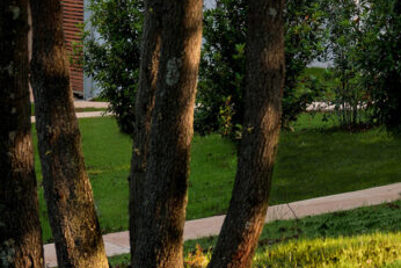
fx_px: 2017
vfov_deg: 7.4
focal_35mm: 181
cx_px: 568
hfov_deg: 11.0
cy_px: -149
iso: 100
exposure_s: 1/125
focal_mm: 55
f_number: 4.5
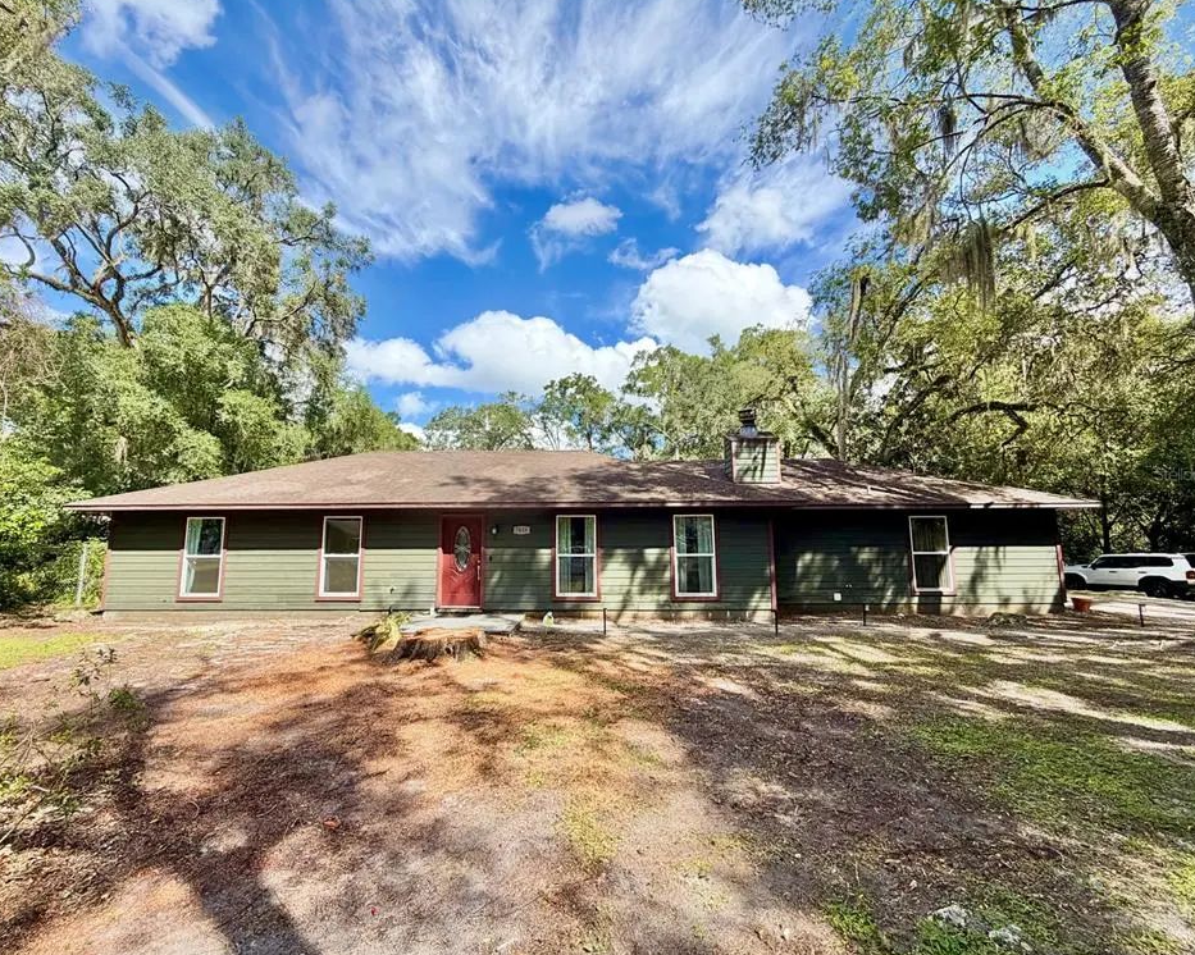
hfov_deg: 96.8
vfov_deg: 84.0
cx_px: 576
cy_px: 474
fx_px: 530
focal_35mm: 15
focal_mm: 2.22
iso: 32
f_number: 2.2
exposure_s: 1/770
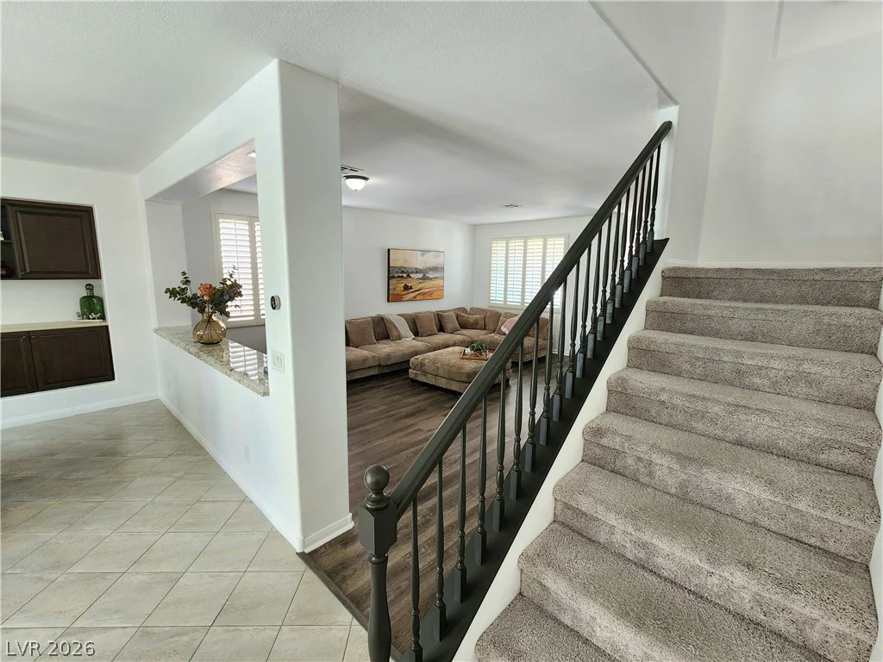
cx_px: 442
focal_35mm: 13
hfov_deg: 106.2
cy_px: 331
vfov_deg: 89.9
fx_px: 332
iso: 160
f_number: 2.2
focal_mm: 2.2
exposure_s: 1/60.2
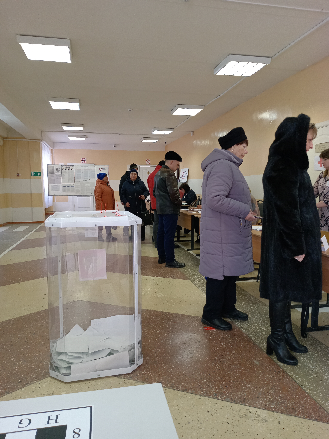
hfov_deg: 53.1
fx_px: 329
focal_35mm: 26
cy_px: 220
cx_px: 164
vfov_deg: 67.3
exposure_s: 1/25
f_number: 1.8
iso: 312
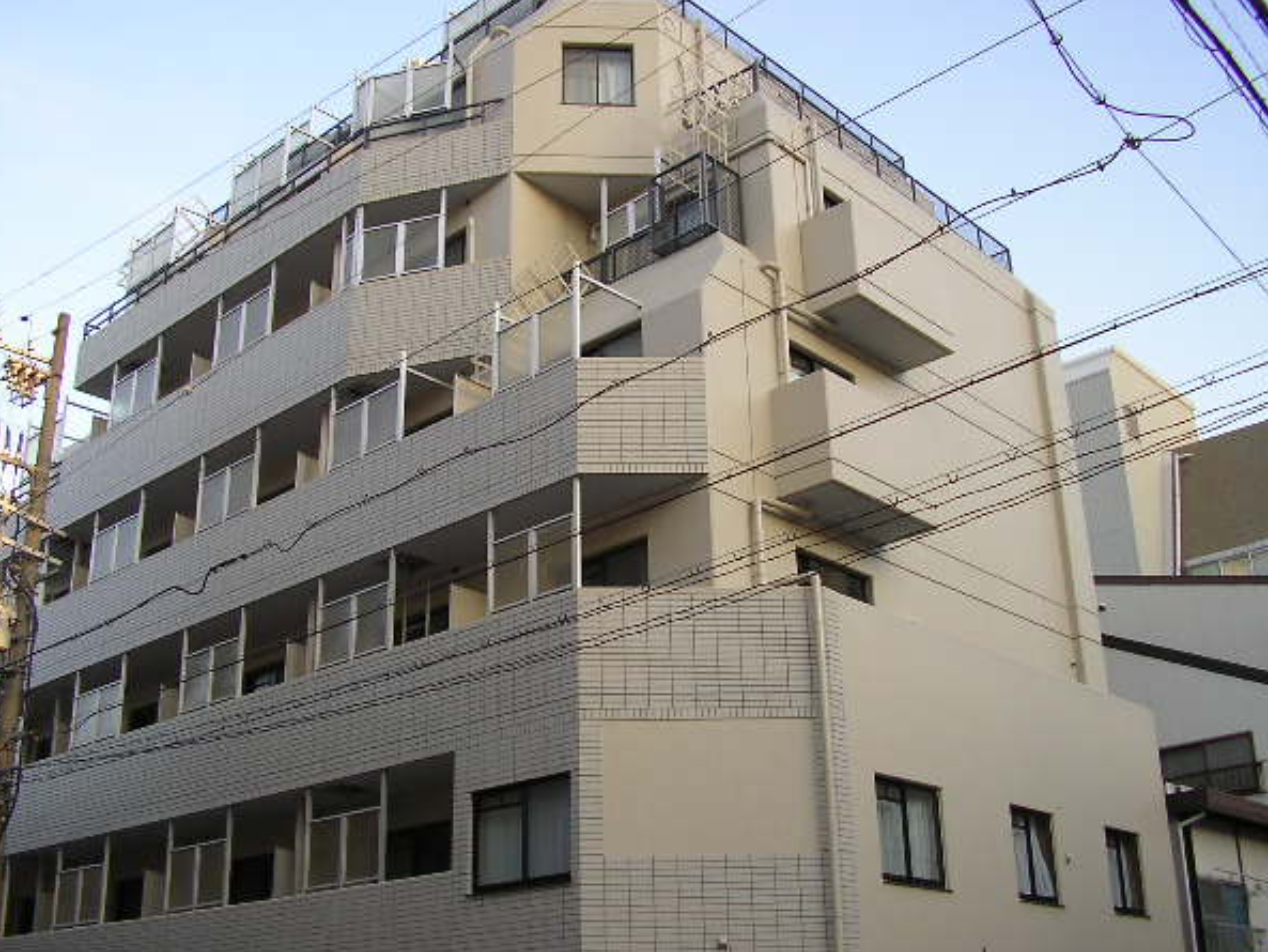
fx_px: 1502
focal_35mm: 41
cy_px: 460
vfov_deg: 35.1
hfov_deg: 45.7
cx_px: 586
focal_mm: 5.8
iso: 71
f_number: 2.9
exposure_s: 1/164
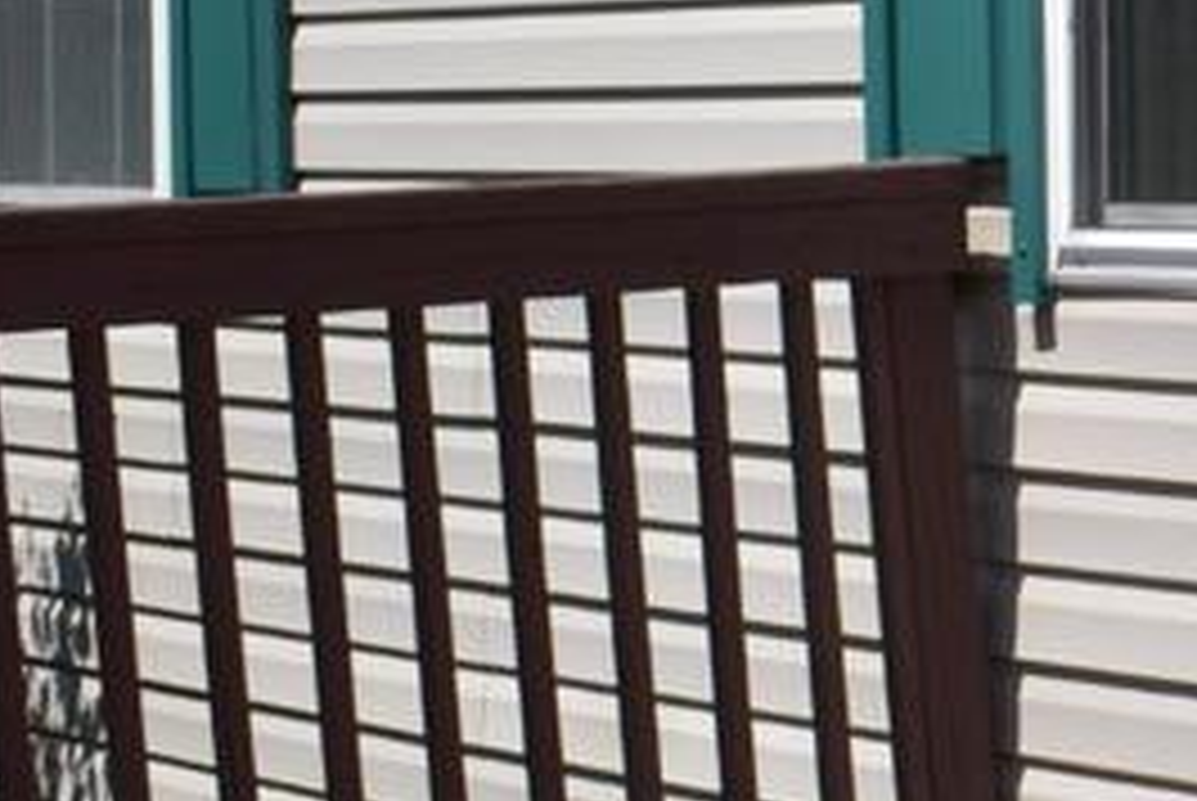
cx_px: 1854
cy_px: 198
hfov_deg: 13.2
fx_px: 4860
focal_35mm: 146
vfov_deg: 9.4
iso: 200
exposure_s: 1/4000
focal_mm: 18
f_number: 3.5
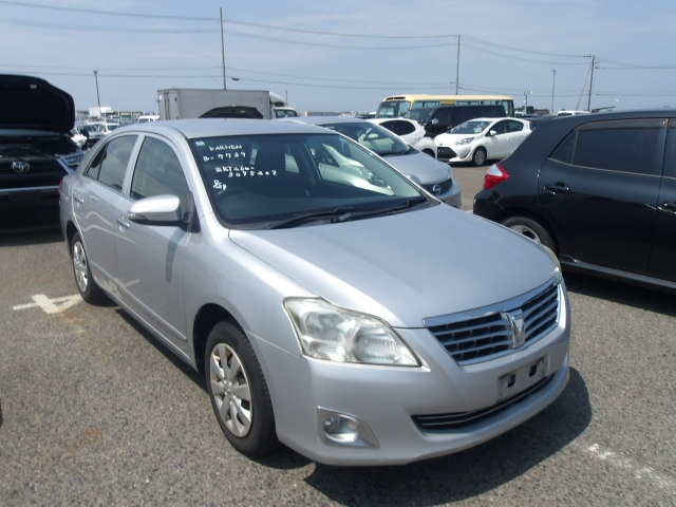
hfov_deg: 65.3
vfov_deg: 51.4
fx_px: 527
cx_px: 338
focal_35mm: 27
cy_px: 254
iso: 100
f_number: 10.4
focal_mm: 4.9
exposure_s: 1/140
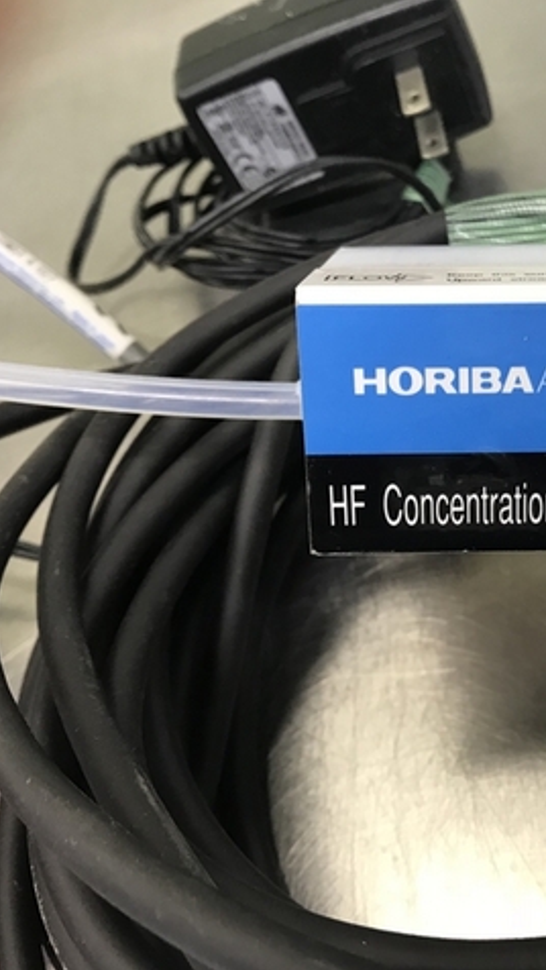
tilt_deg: -52.1
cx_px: 501
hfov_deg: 27.9
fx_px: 1055
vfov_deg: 49.4
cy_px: 485
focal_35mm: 41
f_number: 1.8
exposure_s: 1/17
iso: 40
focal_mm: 3.99
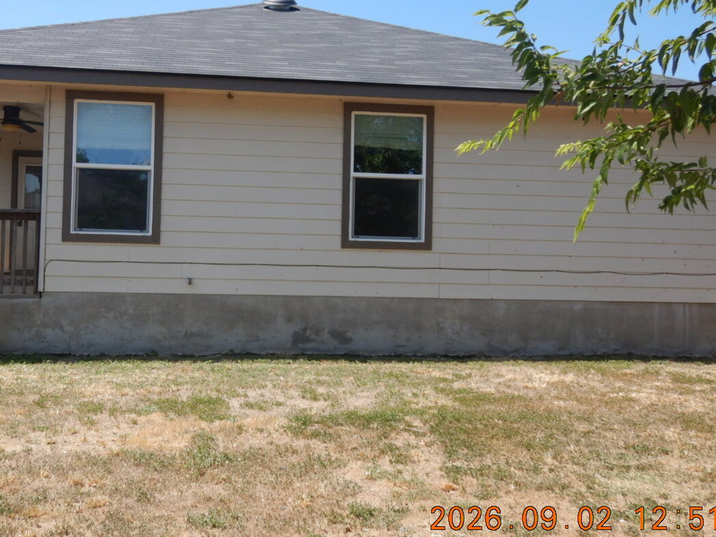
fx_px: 682
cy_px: 226
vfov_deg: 42.8
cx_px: 274
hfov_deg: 54.8
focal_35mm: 33
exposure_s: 1/1250
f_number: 2.8
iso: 125
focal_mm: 4.3
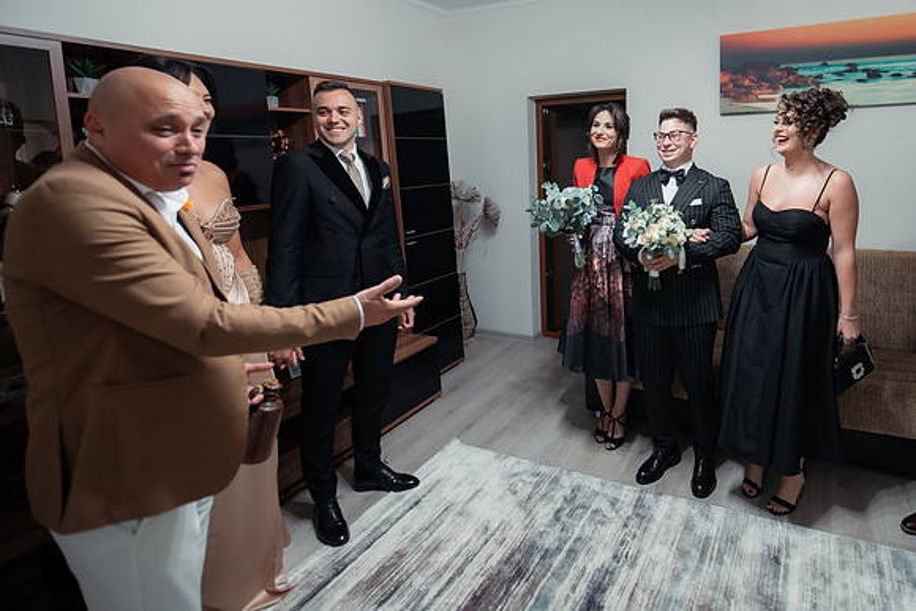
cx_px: 582
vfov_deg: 63.3
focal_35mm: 19
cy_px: 223
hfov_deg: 84.7
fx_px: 485
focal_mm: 15
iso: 1600
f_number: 2.8
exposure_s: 1/200
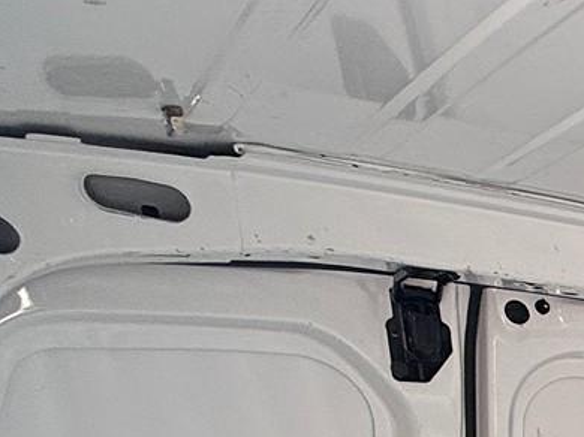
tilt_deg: -11.1
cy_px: 765
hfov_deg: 18.4
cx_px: 1172
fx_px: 1163
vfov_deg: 17.6
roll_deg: -0.5
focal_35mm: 69
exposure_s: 1/99
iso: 50
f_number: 2.2
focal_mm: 2.22
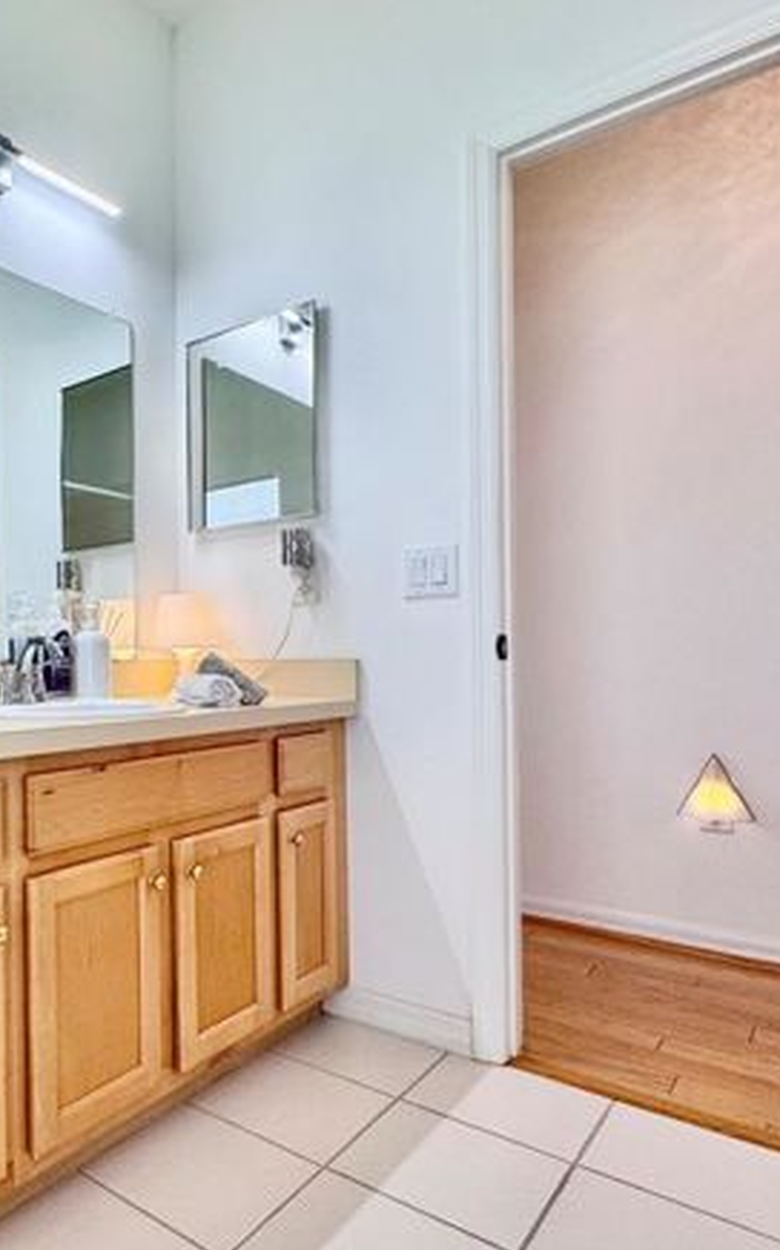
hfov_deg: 45.5
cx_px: 59
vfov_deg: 74.8
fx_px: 817
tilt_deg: -0.1
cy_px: 659
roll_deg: +0.2
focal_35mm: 24
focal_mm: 2.22
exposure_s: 1/120
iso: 125
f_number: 2.2
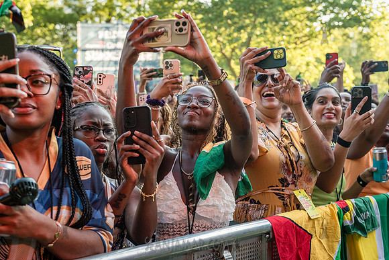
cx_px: 194
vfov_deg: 24.6
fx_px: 594
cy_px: 130
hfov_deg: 36.2
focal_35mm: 55
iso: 1600
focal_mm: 55
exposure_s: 1/500
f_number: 4
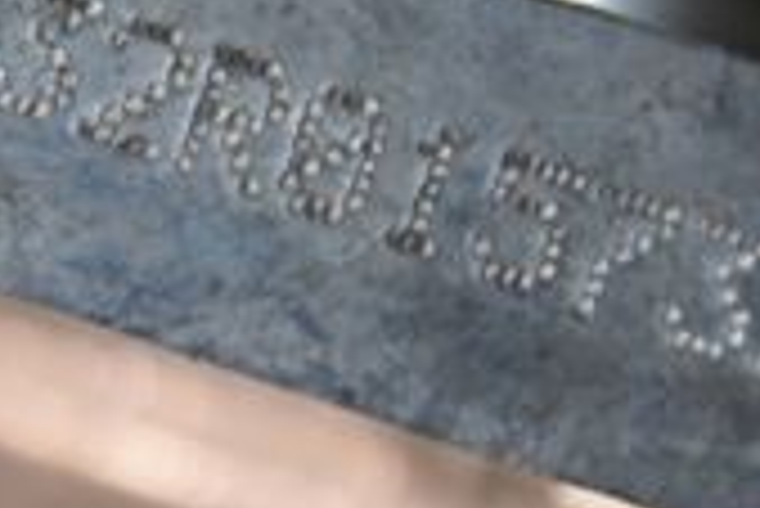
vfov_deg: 2.3
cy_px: 67
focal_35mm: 596
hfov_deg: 3.4
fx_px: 12590
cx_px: -378
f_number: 5.6
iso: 1600
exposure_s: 1/60
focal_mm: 105
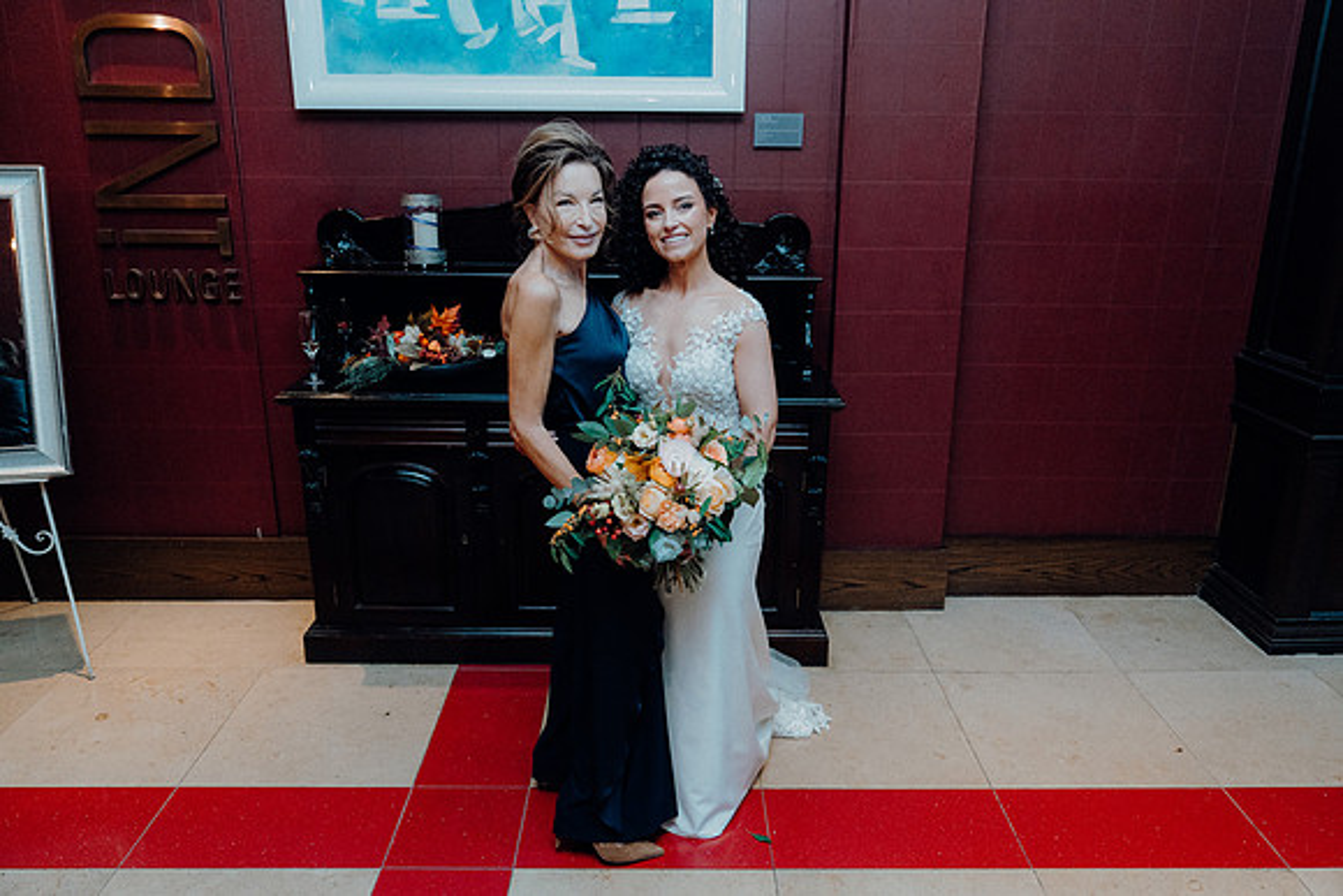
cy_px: 448
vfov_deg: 48.0
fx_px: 1007
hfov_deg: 67.4
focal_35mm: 27
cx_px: 672
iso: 3200
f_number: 3.5
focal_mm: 27
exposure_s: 1/160
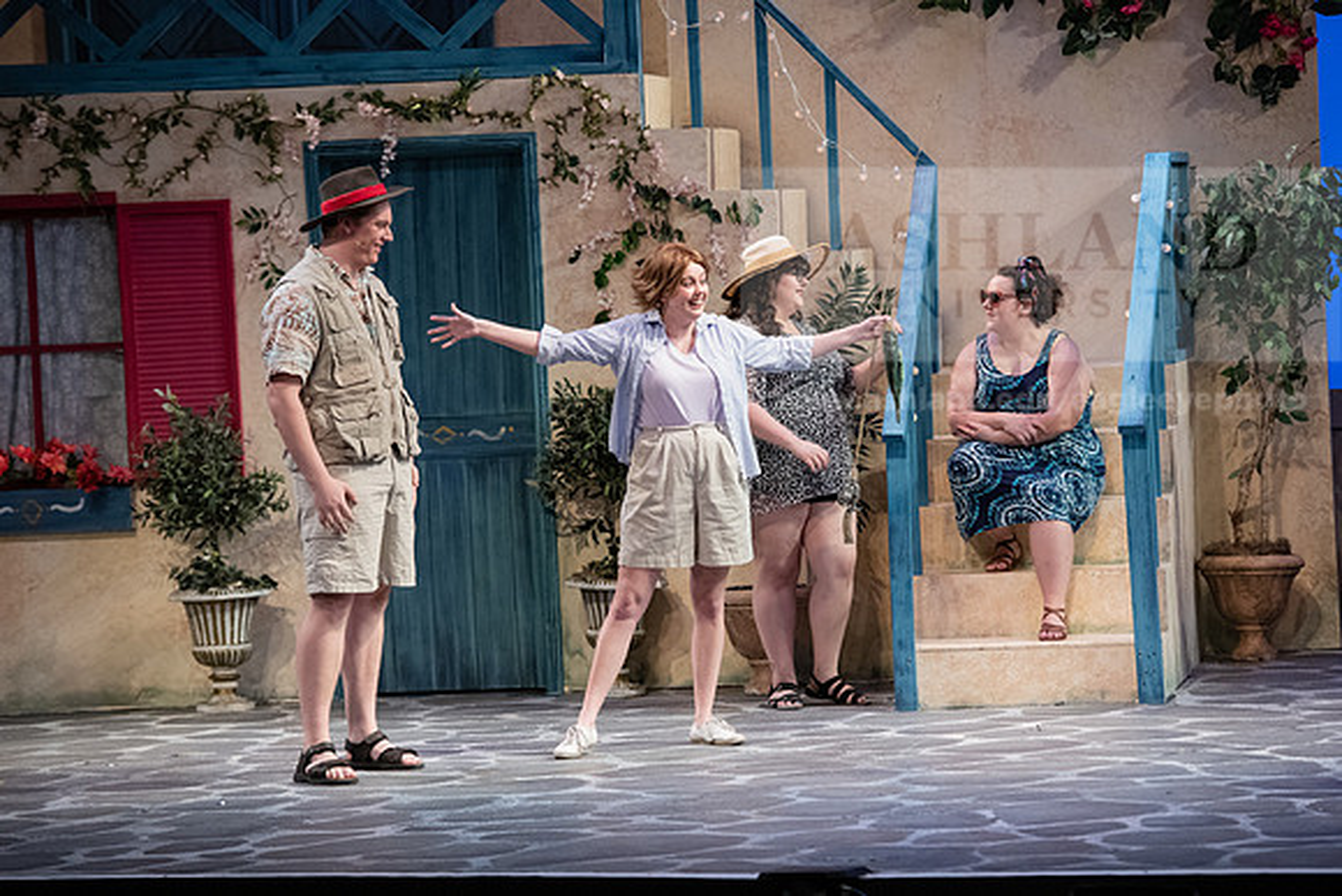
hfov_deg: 12.4
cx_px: 671
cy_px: 448
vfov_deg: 8.3
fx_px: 6152
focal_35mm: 165
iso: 2500
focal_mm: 165
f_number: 4
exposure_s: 1/320
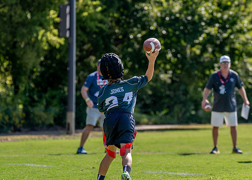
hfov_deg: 11.6
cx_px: 142
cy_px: 102
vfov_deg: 8.3
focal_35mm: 174
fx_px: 1245
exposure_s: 1/2500
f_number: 2.8
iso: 250
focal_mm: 99
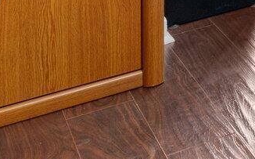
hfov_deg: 11.7
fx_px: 788
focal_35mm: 113
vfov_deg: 9.3
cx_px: 735
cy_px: -310
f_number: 8
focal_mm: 17.7
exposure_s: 1
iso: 1000
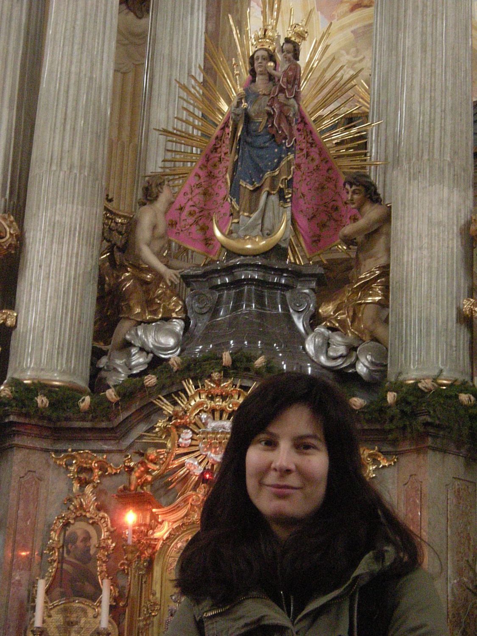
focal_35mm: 78
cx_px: 238
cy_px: 318
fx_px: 1433
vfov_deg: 25.0
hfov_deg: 18.9
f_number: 4.8
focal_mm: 13
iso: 787
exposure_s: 1/8
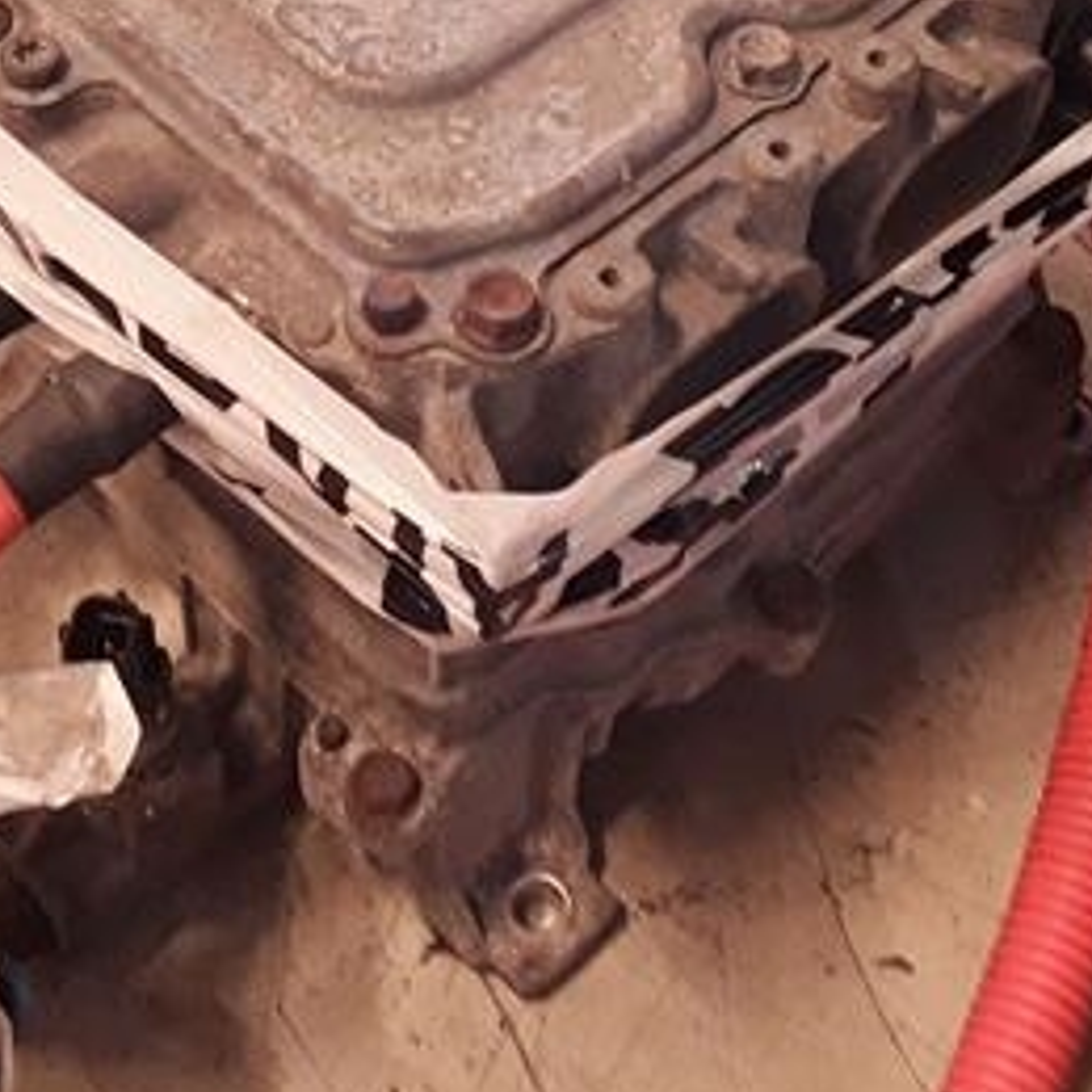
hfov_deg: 28.0
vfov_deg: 27.4
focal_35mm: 61
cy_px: 176
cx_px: 382
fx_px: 2177
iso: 100
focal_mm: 2.91
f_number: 1.9
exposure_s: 1/20
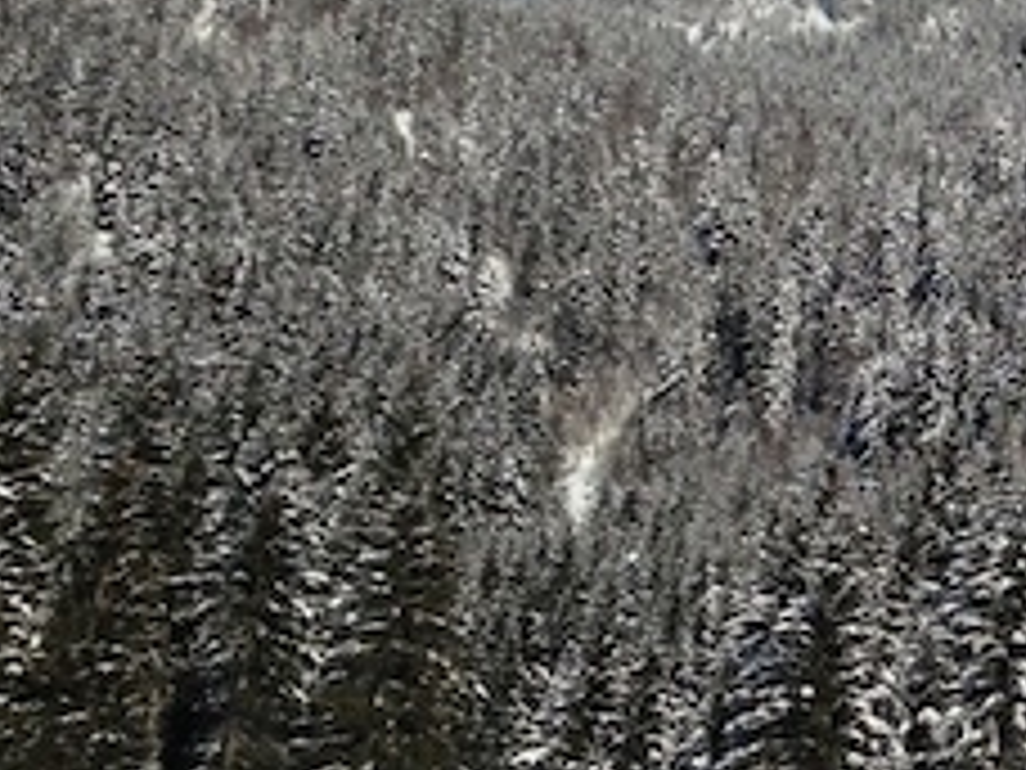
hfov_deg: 14.4
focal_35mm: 130
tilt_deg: +18.5
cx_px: 1404
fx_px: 3853
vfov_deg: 11.4
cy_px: 137
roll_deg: -3.7
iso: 50
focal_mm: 4.12
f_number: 2.4
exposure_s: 1/3390
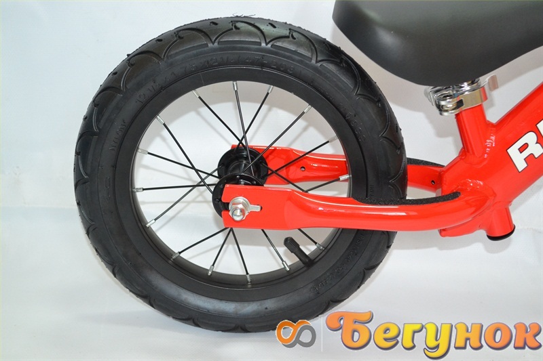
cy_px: 180
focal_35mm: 60
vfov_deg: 22.6
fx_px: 905
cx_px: 272
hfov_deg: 33.4
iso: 1800
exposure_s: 1/60
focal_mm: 40
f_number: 5.3
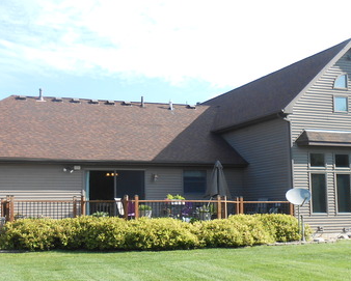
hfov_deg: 38.3
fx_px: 499
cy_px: 165
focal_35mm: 48
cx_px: 115
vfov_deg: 31.4
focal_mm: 4.6
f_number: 3.5
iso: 80
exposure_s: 1/320
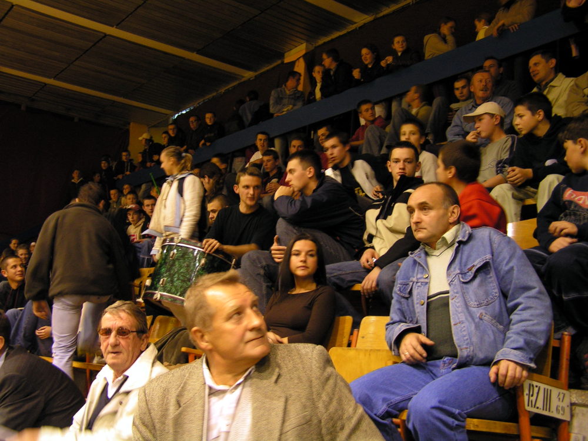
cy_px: 220
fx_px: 645
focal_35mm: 38
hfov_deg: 49.0
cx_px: 294
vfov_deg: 37.7
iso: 100
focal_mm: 6.3
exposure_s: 1/8
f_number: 2.8
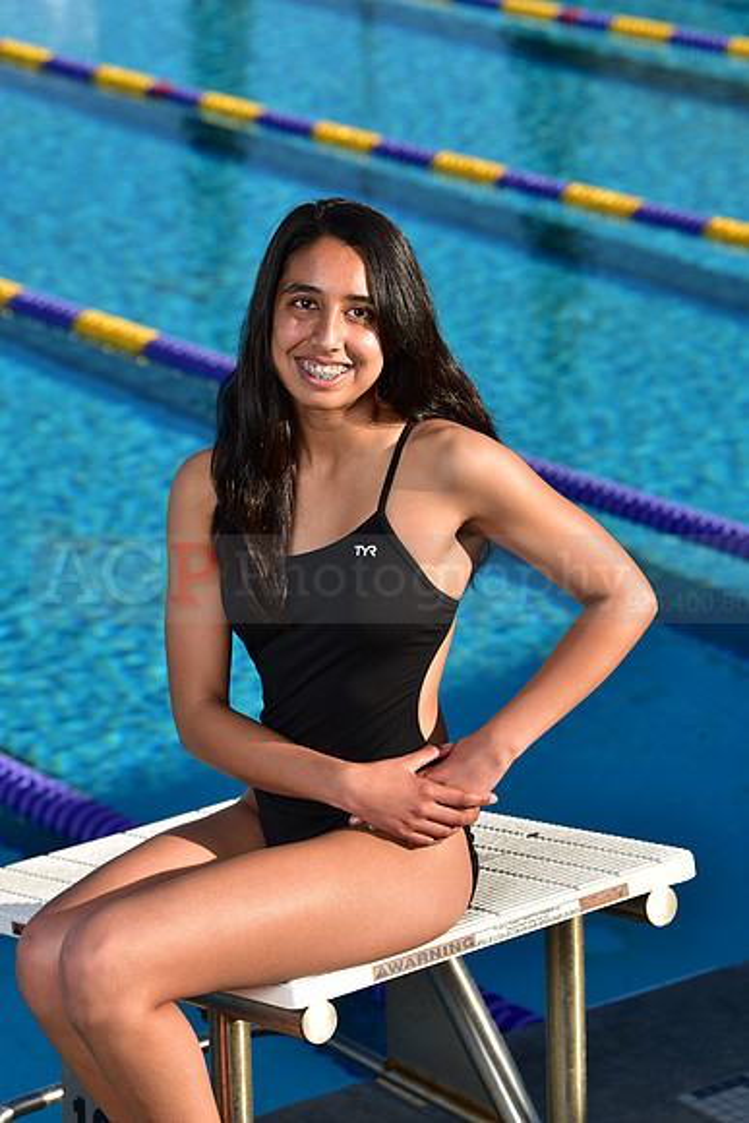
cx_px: 374
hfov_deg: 11.0
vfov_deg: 16.4
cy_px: 562
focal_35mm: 125
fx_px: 3898
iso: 64
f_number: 6.3
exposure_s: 1/250
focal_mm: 125
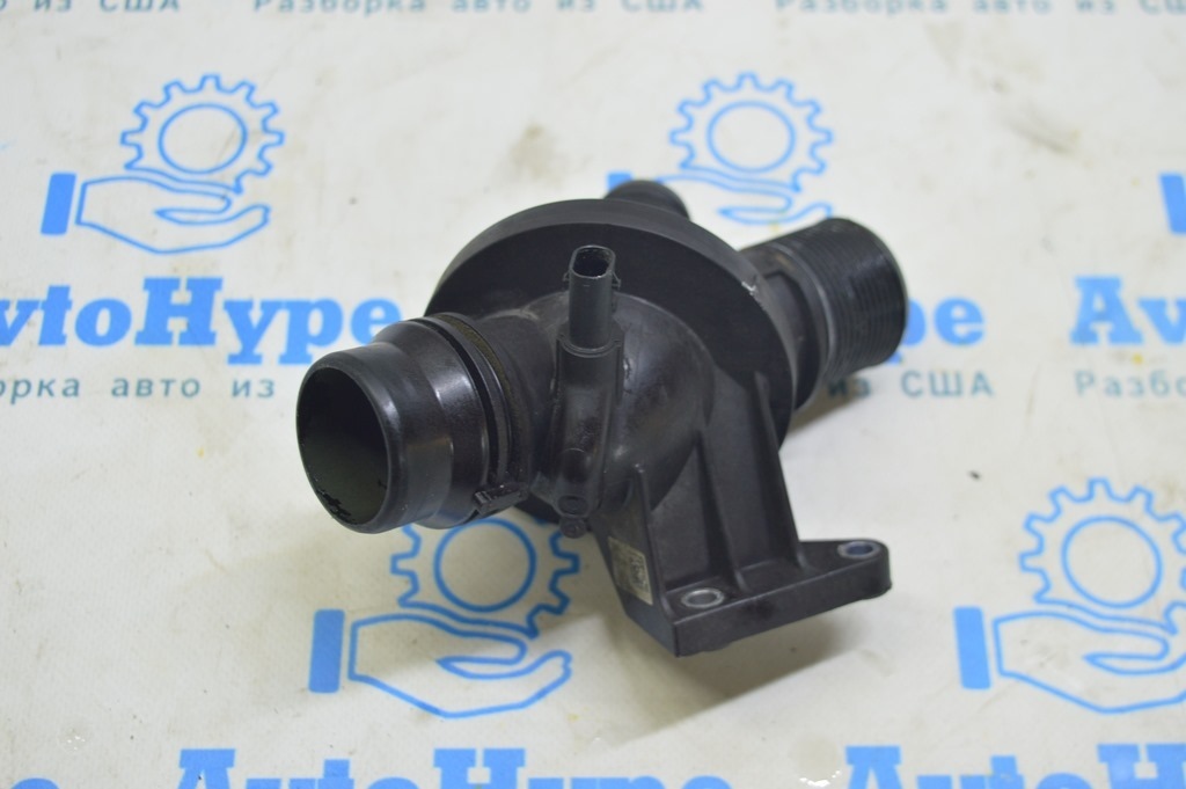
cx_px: 593
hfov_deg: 38.9
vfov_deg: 26.4
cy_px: 394
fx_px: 1679
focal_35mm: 51
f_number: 5.6
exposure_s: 1/20
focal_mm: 34
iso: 400
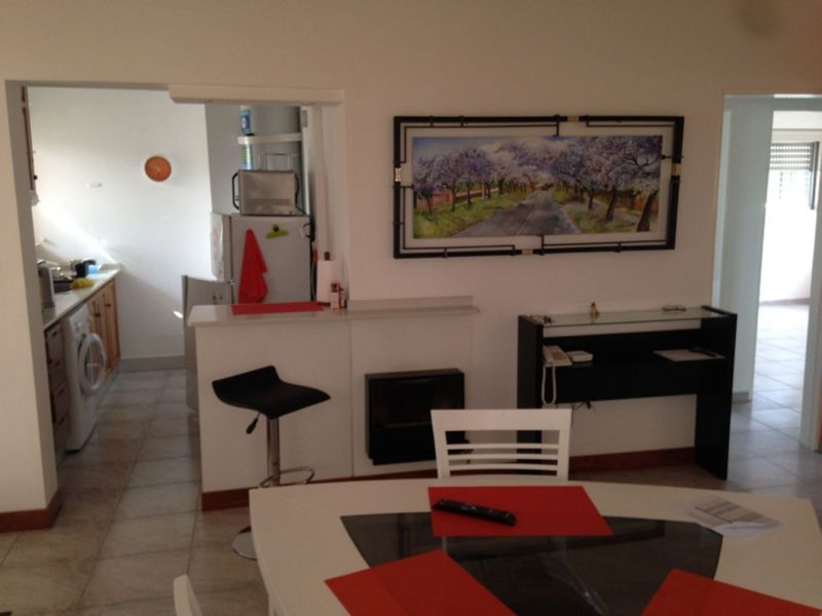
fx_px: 784
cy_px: 308
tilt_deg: -9.4
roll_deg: +1.7
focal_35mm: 33
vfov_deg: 42.9
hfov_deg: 55.4
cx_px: 411
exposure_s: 1/20
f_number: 2.4
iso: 64
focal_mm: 4.12
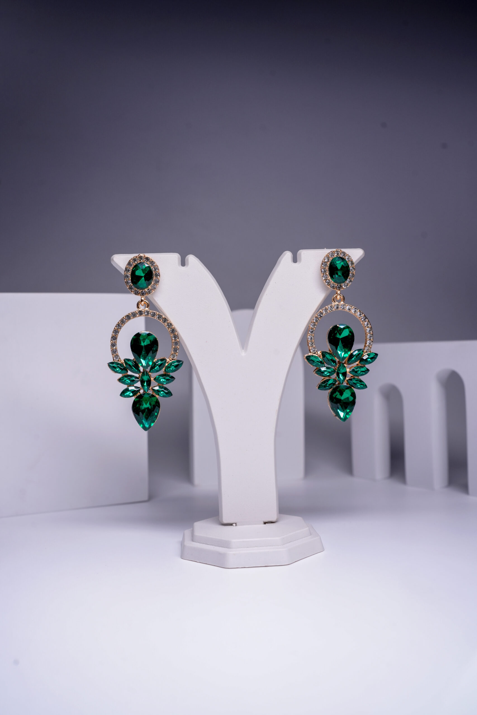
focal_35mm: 35
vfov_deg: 54.4
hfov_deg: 37.9
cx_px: 238
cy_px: 358
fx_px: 695
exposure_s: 1/100
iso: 640
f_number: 8
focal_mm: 35
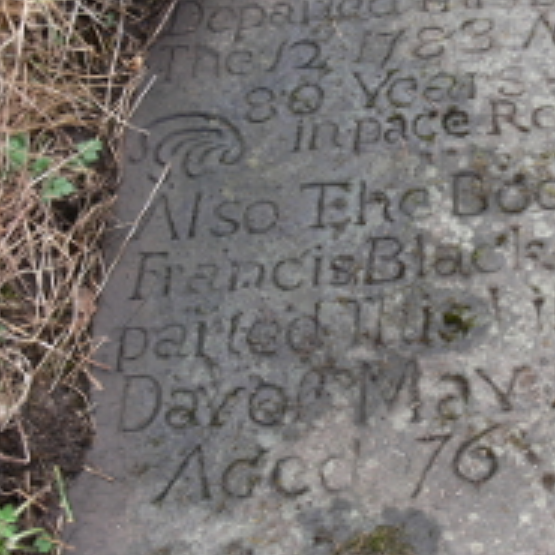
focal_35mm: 67
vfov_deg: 25.7
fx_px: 1215
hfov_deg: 25.1
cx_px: 474
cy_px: 210
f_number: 3.6
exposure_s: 1/60
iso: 80
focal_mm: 7.4
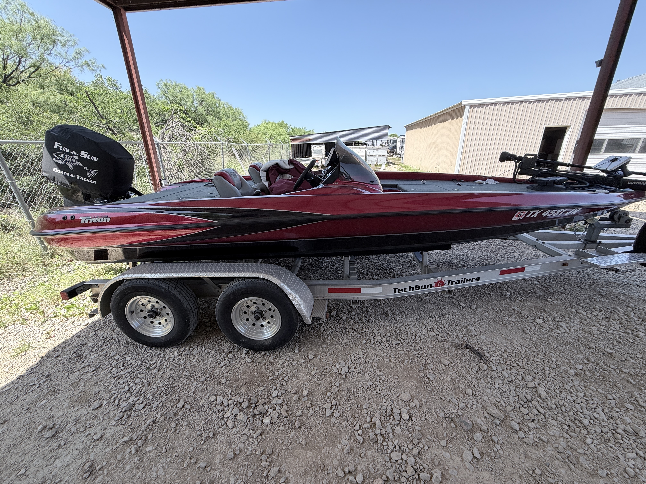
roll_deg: +1.1
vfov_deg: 85.7
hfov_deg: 102.1
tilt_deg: -18.7
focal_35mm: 14
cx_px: 323
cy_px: 242
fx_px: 261
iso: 40
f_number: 2.2
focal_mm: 2.22
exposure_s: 1/502
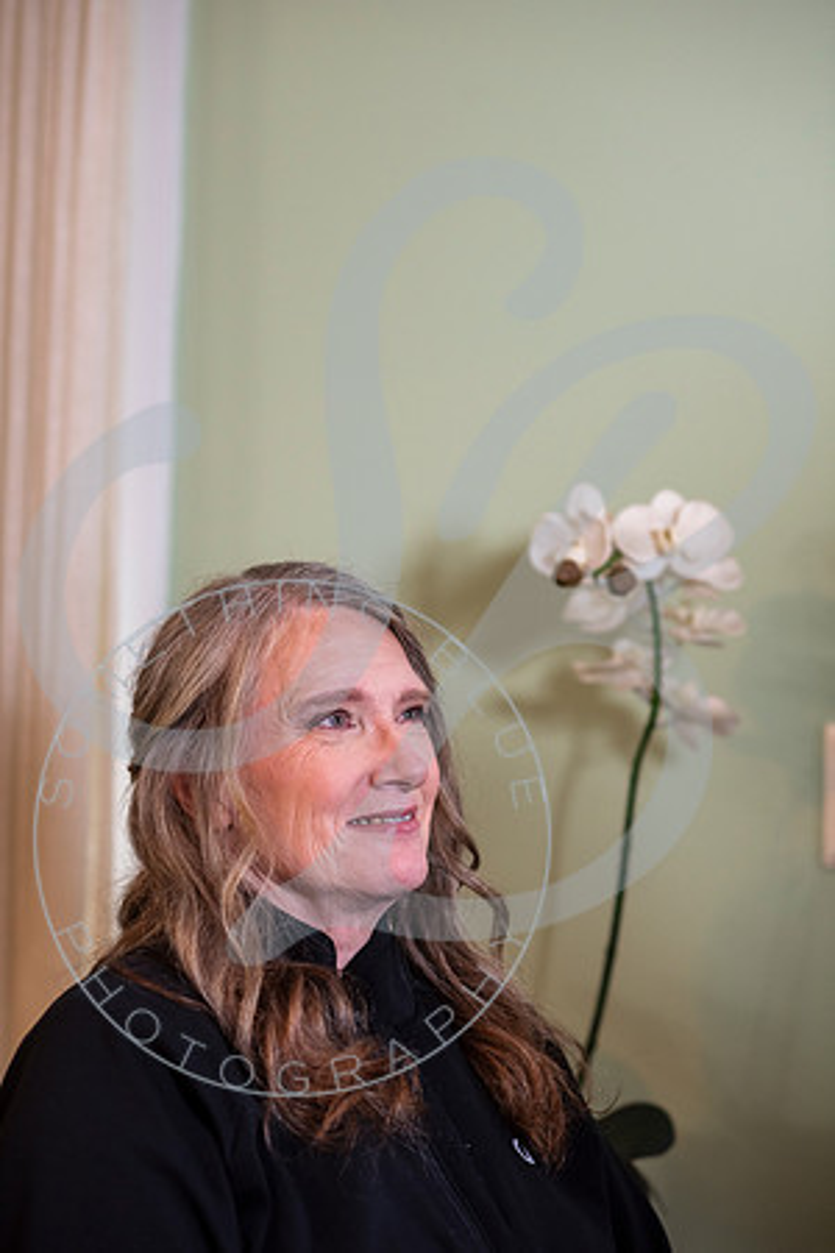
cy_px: 626
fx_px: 2957
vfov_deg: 23.9
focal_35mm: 85
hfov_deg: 16.1
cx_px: 418
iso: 1000
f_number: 2.8
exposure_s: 1/160
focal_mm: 85
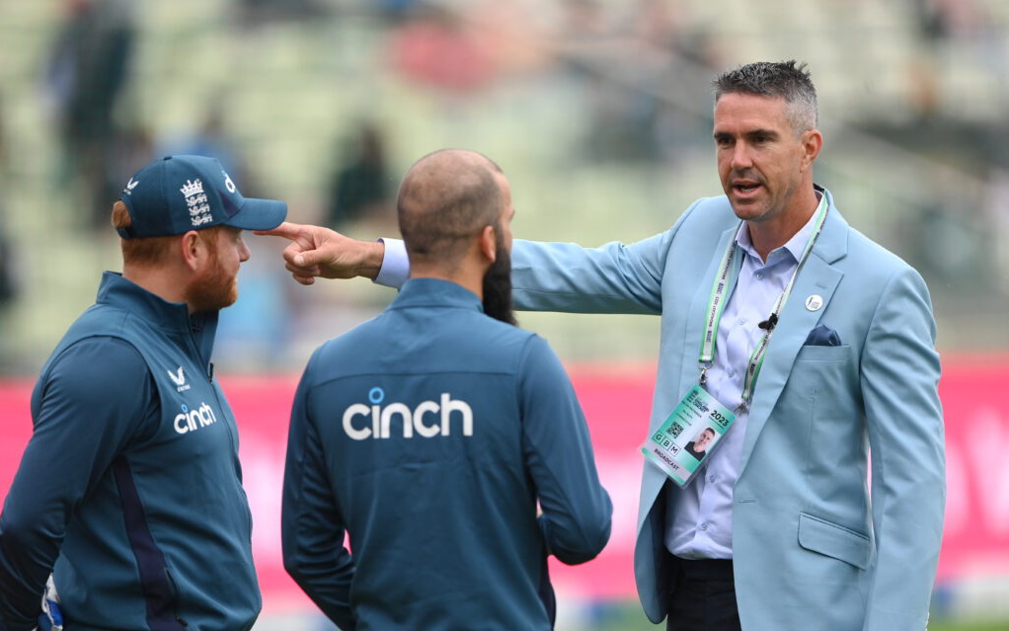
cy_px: 314
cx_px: 504
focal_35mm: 613
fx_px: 16858
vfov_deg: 2.1
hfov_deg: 3.4
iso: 800
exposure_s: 1/2000
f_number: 4
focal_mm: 600
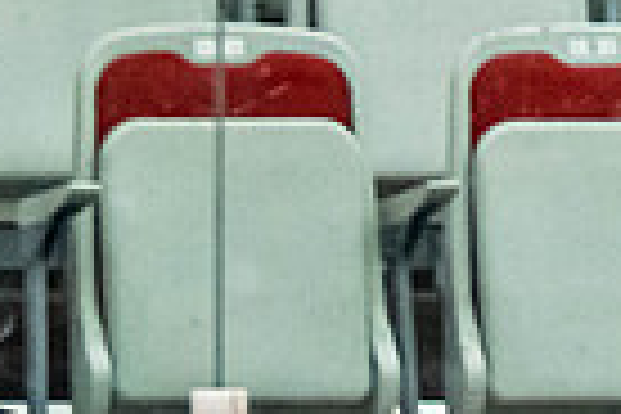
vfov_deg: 1.1
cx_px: -578
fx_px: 22475
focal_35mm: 1303
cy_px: 941
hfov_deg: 1.6
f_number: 2.8
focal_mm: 155
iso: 3200
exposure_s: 1/640
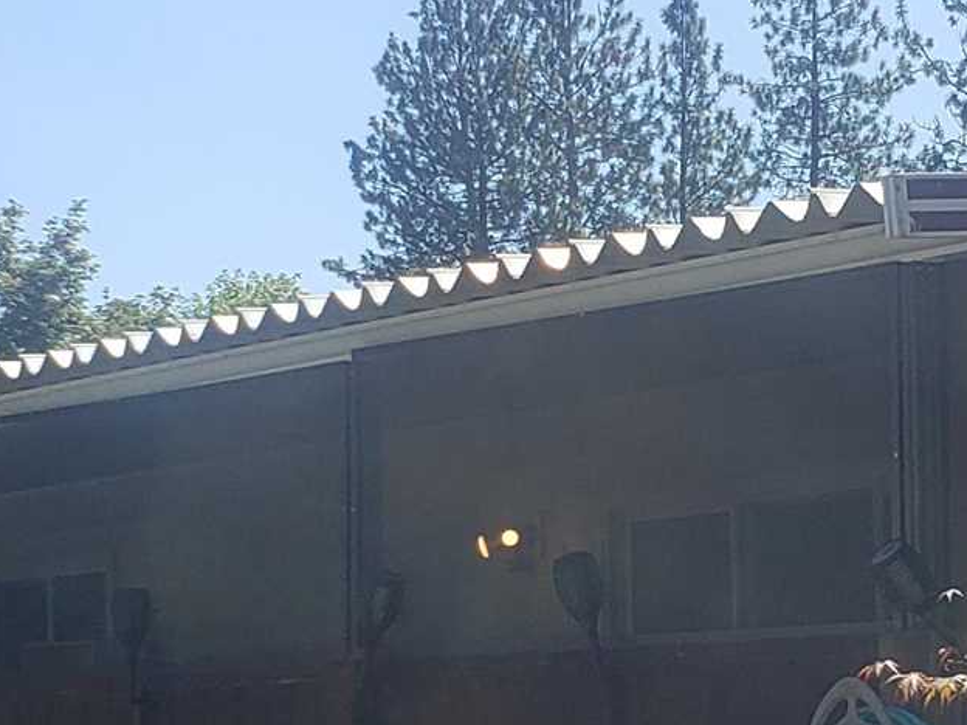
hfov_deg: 15.3
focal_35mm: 128
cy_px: 541
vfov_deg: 11.6
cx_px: 761
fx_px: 3576
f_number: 2.4
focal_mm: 4.3
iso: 50
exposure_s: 1/1036
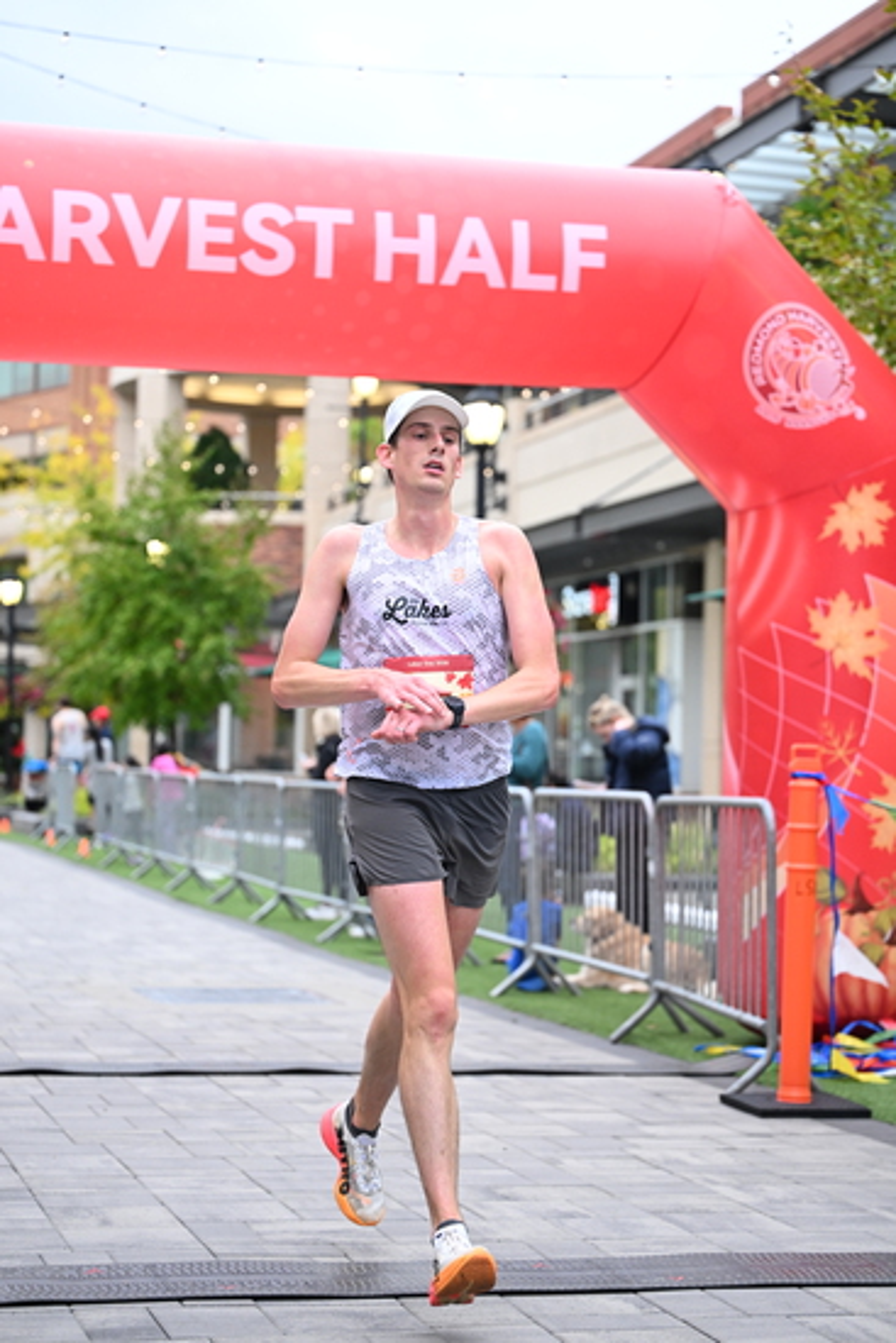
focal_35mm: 70
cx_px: 448
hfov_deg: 19.5
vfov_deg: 28.8
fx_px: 2611
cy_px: 672
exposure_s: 1/800
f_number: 2.8
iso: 1600
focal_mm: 70
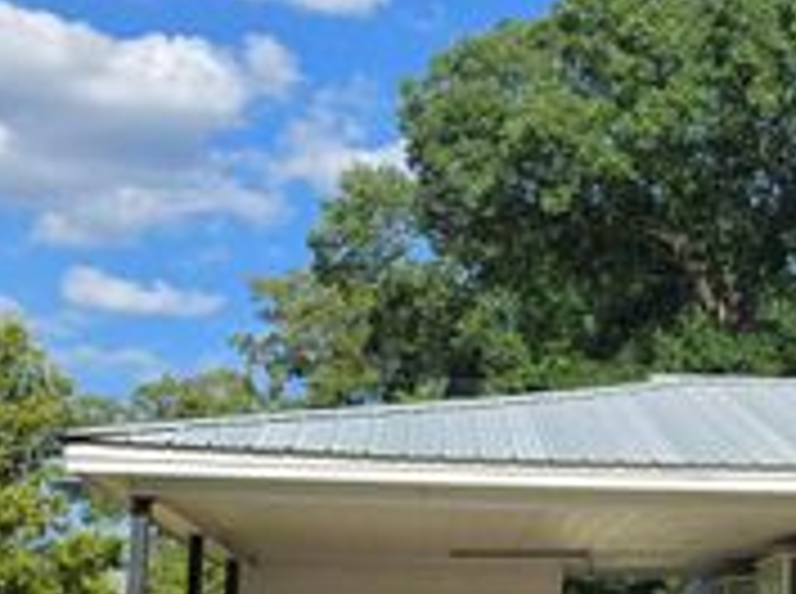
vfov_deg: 22.4
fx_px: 1492
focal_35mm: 65
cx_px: 998
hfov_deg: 26.1
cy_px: 382
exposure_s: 1/10000
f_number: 1.4
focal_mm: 6.5
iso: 64
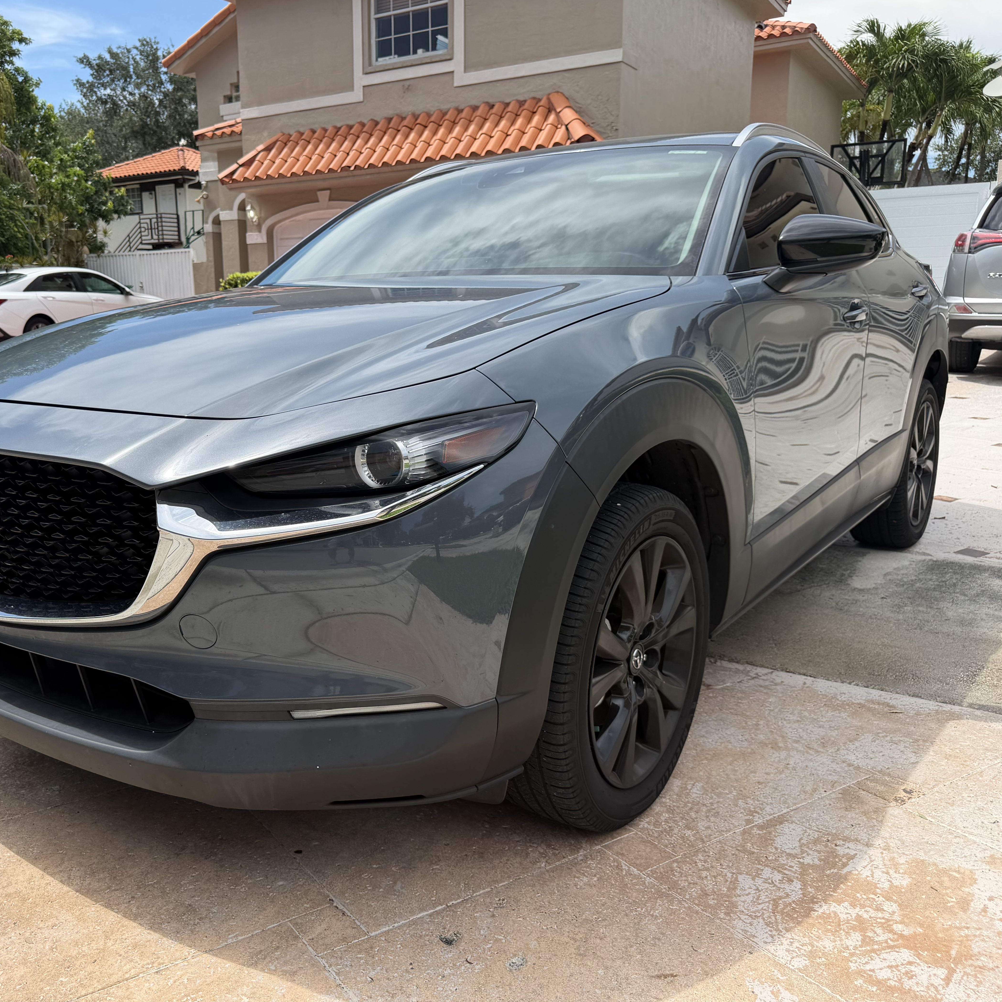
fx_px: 950
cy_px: 500
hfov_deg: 54.8
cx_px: 358
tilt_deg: -11.8
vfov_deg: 55.6
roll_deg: +1.3
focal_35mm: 29
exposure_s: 1/3425
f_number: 1.78
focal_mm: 6.76
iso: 80
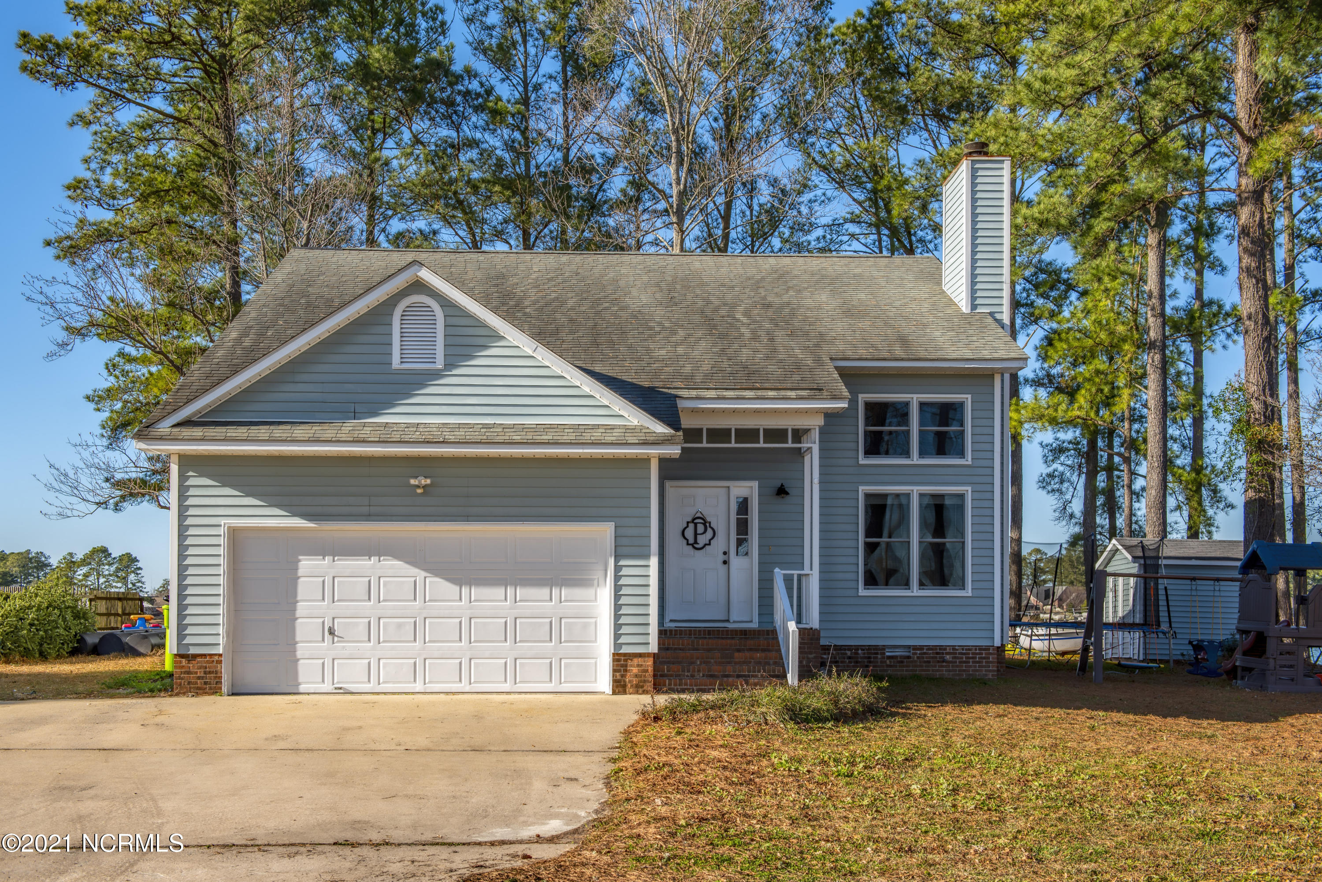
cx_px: 661
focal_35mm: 38
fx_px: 1396
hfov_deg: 50.7
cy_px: 441
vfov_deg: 35.1
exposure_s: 1/320
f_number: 6.3
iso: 125
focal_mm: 38
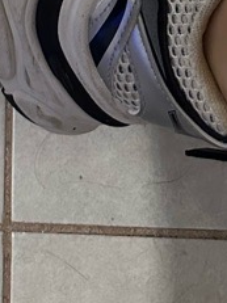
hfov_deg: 14.0
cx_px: 1
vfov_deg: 14.7
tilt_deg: -76.9
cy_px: -342
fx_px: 910
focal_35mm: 104
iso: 500
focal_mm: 6.86
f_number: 1.78
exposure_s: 1/50
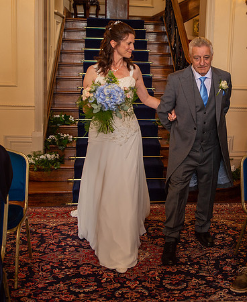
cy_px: 106
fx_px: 471
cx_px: 173
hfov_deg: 29.1
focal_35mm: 52
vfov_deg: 35.3
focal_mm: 24
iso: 160
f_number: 2.8
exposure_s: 1/100
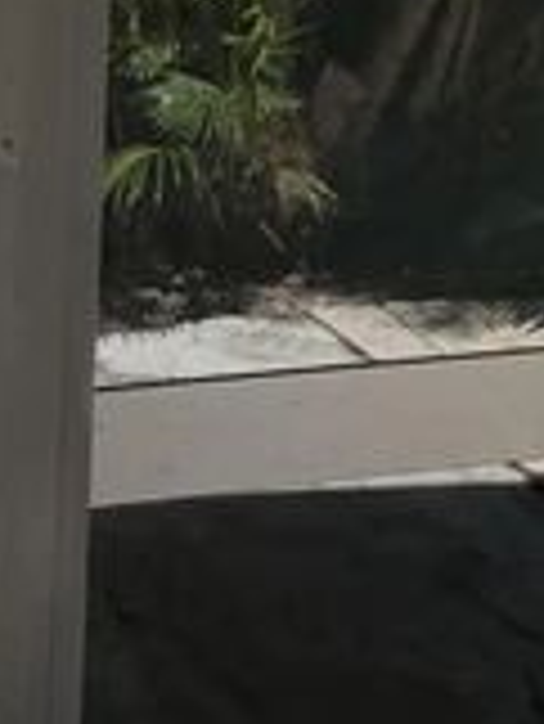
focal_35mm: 127
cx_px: 121
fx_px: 2658
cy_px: -371
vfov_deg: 14.4
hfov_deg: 11.7
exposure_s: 1/943
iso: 80
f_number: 1.78
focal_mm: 6.76
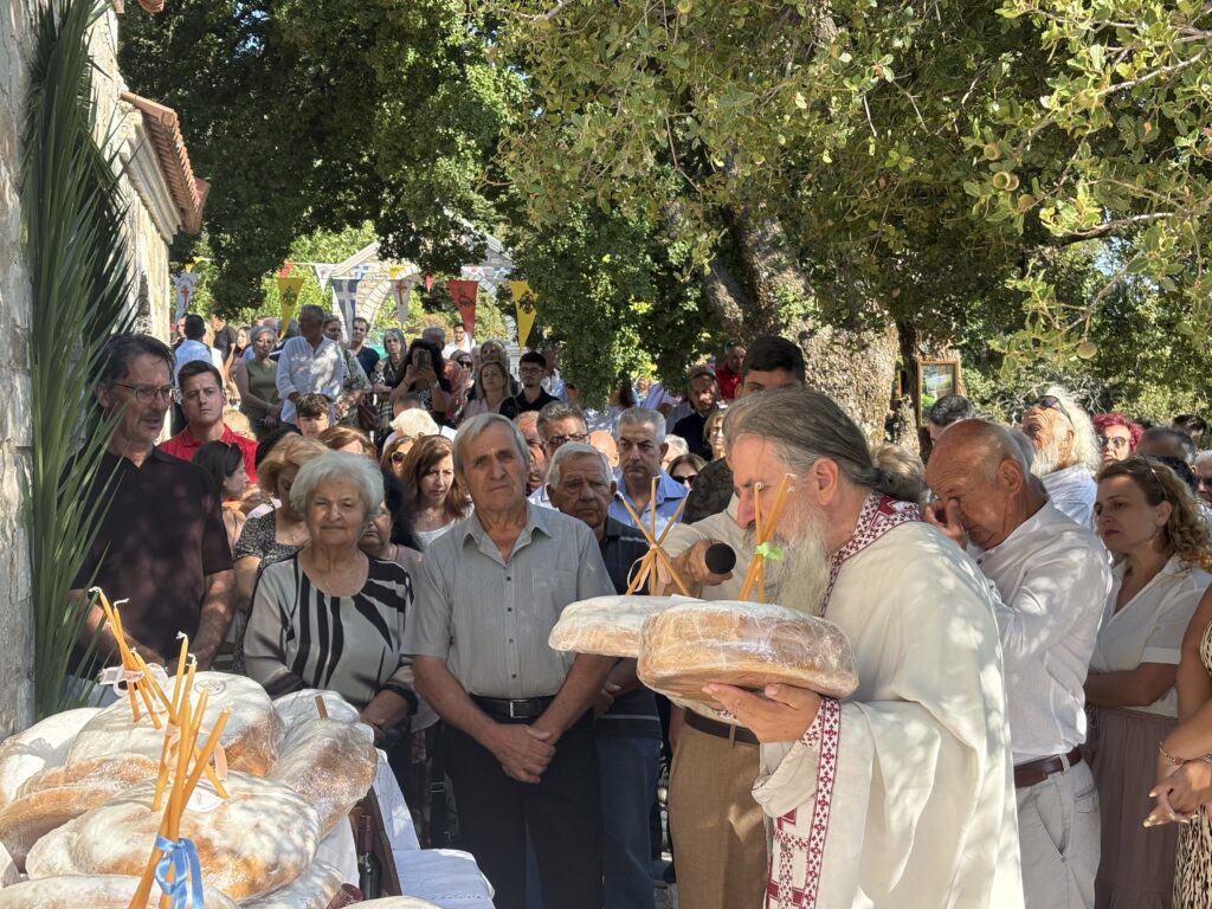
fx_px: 1821
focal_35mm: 52
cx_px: 606
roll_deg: +0.7
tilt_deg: -0.4
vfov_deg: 28.0
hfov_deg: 36.8
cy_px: 454
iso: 50
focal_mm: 5.96
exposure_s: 1/740
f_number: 1.6
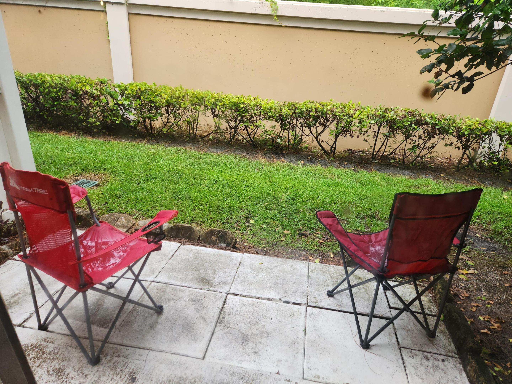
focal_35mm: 23
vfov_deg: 58.9
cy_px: 192
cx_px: 256
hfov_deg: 73.9
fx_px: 340
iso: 200
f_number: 1.8
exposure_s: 1/120
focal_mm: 5.4
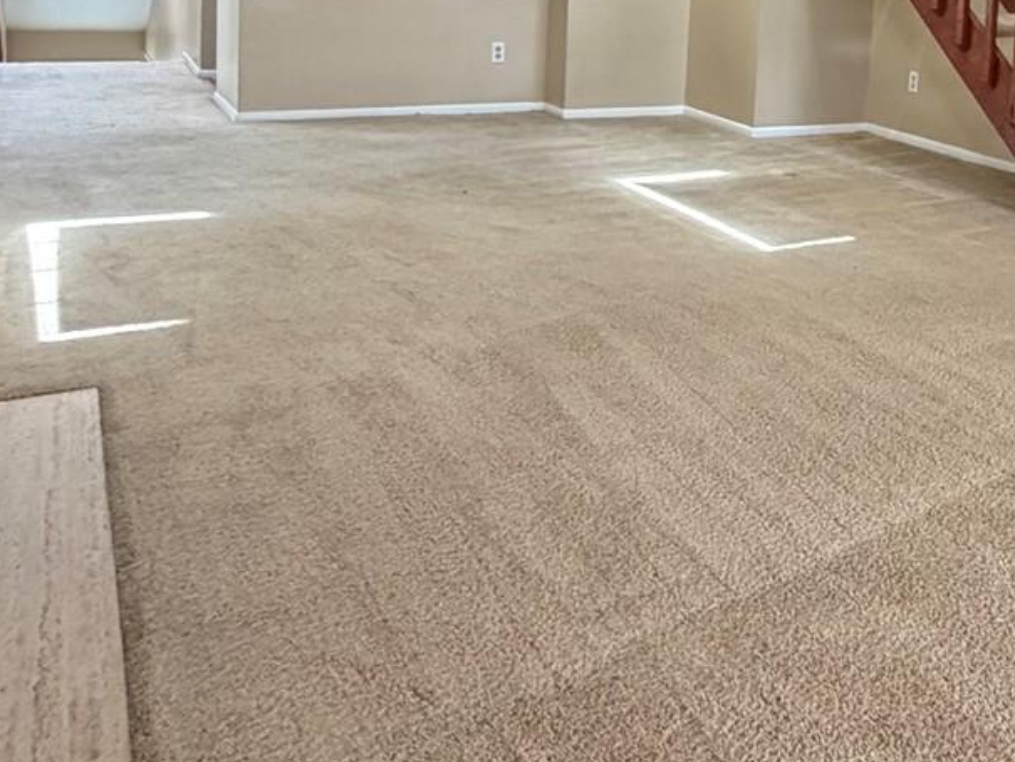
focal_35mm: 37
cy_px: 47
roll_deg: -3.1
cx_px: 787
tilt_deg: -4.0
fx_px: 1085
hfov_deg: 47.8
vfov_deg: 35.8
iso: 400
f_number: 2.2
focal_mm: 2.22
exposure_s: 1/60
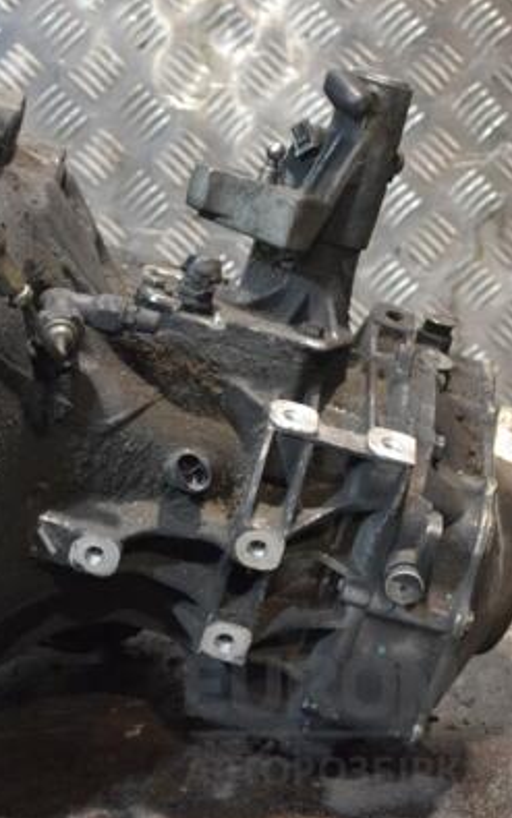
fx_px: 2076
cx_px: 145
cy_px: 410
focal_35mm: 93
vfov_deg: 22.3
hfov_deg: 14.0
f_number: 5.3
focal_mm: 40
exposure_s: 1/60
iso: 3200
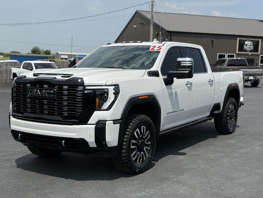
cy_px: 99
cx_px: 132
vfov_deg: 30.3
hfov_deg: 39.7
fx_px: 365
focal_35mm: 48
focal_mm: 6.76
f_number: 1.78
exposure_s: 1/7874
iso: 80
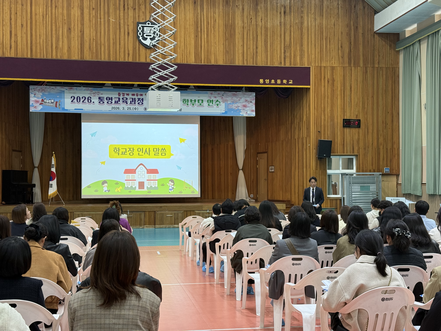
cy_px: 166
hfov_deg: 39.7
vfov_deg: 30.3
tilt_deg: +1.7
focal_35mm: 48
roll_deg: +0.3
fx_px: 612
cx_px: 220
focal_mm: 6.76
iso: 125
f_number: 1.78
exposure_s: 1/120
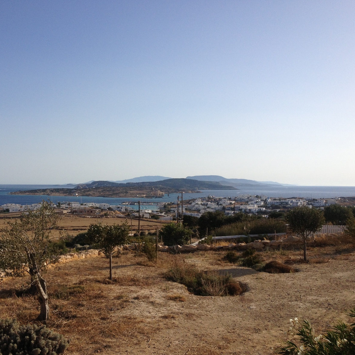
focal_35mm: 42
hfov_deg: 39.7
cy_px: 178
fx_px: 487
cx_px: 132
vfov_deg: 40.0
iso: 50
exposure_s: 1/2513
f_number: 2.4
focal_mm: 4.28
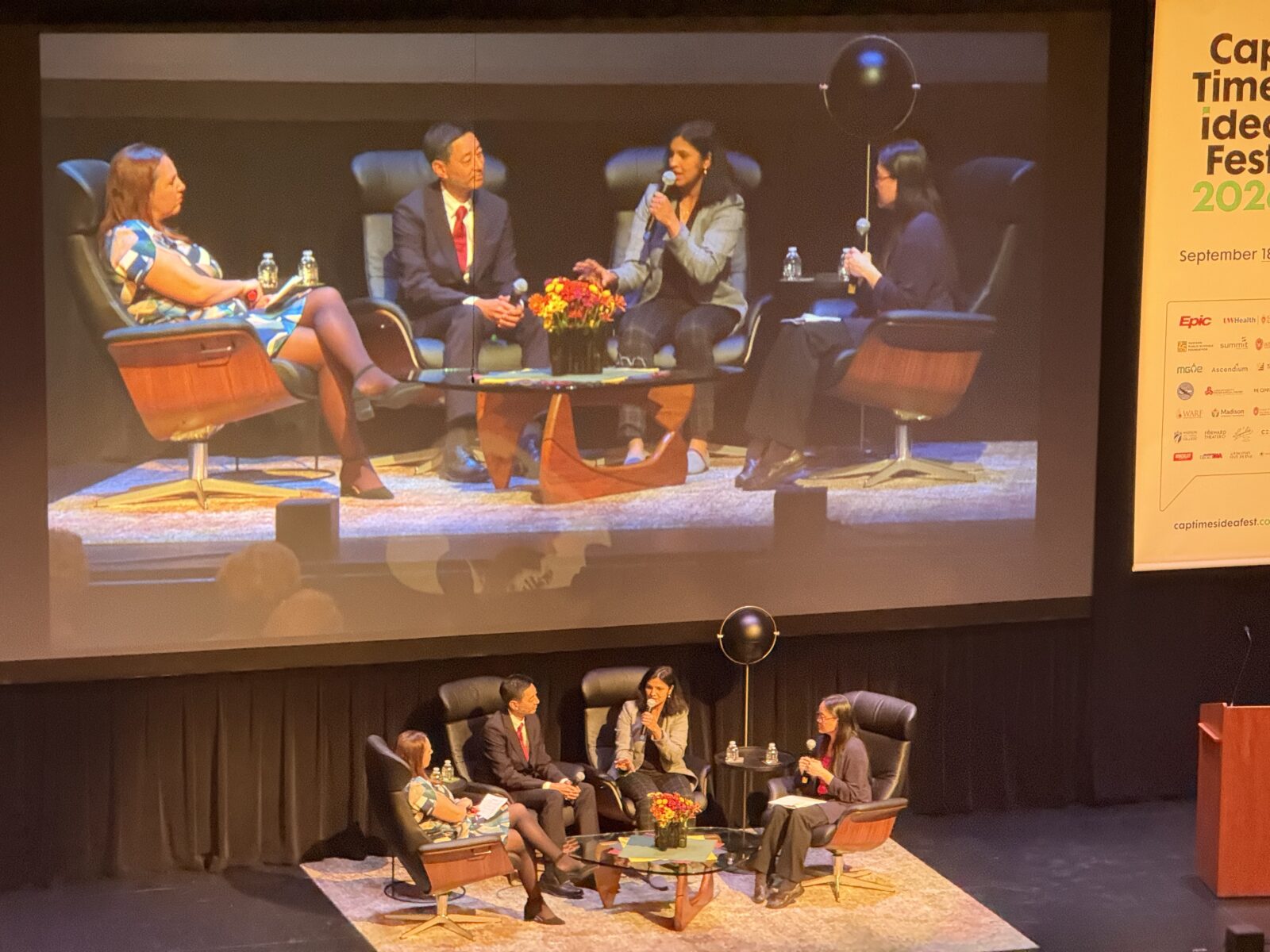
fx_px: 4403
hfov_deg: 16.4
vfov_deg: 12.3
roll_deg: -1.2
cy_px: 476
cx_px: 635
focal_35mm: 120
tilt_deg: -9.8
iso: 2000
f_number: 2.8
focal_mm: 15.66
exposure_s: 1/30
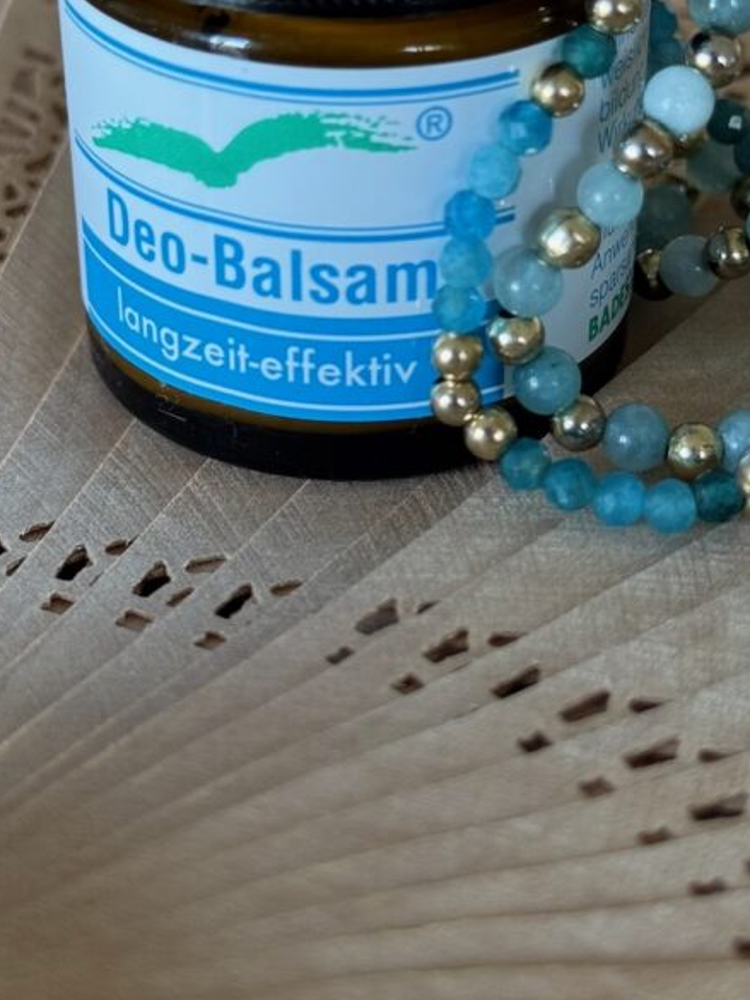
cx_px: 415
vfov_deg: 23.2
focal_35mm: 84
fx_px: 2426
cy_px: 328
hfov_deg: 17.6
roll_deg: +2.4
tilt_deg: -33.1
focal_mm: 6.76
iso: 100
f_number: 1.78
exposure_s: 1/48
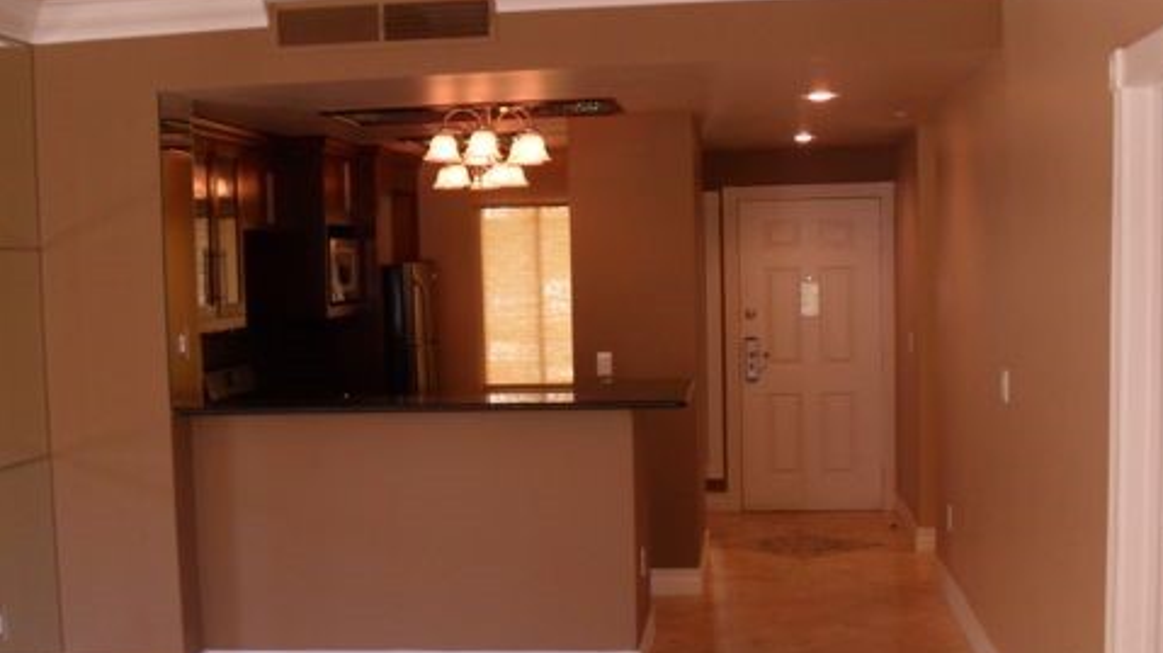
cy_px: 449
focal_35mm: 51
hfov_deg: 40.6
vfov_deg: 23.3
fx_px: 1572
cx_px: 539
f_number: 3
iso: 160
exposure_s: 1/45
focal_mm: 6.3
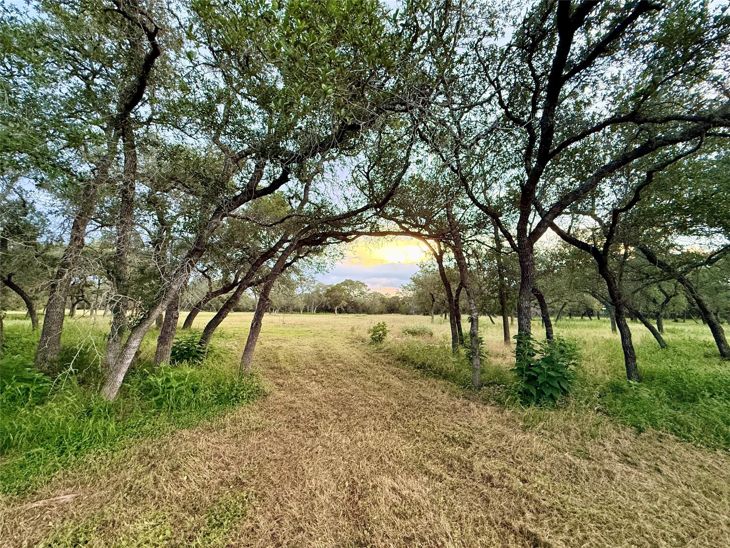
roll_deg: -0.5
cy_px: 274
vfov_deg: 85.7
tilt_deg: +6.3
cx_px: 365
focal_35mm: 14
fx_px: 295
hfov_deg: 102.1
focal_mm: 2.22
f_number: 2.2
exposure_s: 1/99
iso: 320
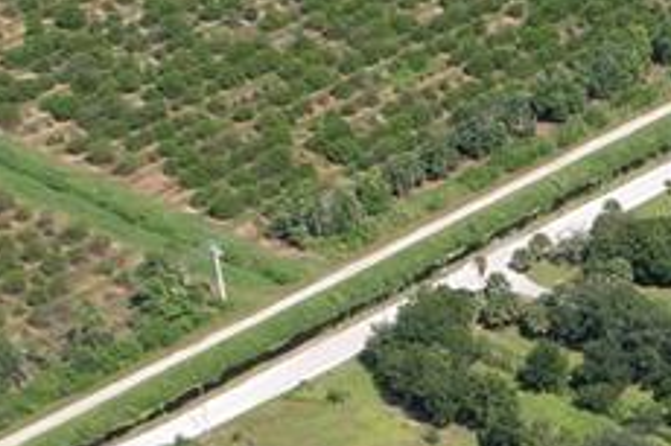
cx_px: 1004
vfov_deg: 8.4
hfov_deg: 12.7
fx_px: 2850
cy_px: 974
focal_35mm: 153
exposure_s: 1/1600
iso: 100
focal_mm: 8.38
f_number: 2.8
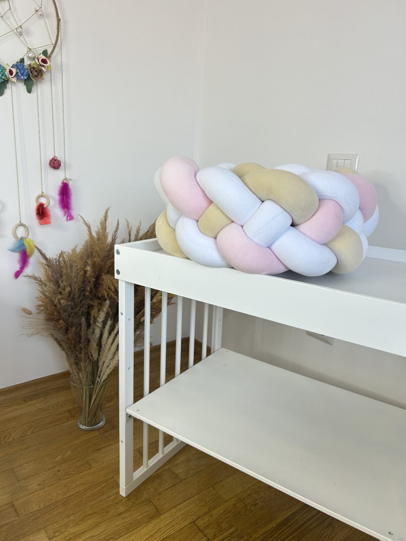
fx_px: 407
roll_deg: -3.5
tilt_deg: -14.5
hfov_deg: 53.1
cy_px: 270
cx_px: 203
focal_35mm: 26
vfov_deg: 67.3
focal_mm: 5.7
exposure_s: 1/121
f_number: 1.5
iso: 50
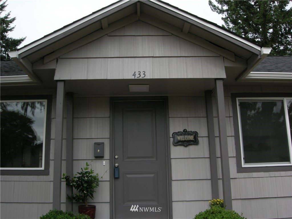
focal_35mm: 36
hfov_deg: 51.4
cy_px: 110
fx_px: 304
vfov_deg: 39.7
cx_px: 146
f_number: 4.8
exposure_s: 1/214
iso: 64
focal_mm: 7.5
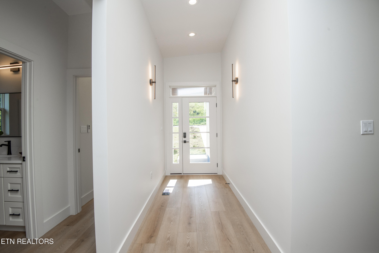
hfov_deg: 96.7
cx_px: 190
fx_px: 168
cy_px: 126
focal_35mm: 16
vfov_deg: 73.7
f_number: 9
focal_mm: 16
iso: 400
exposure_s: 1/250
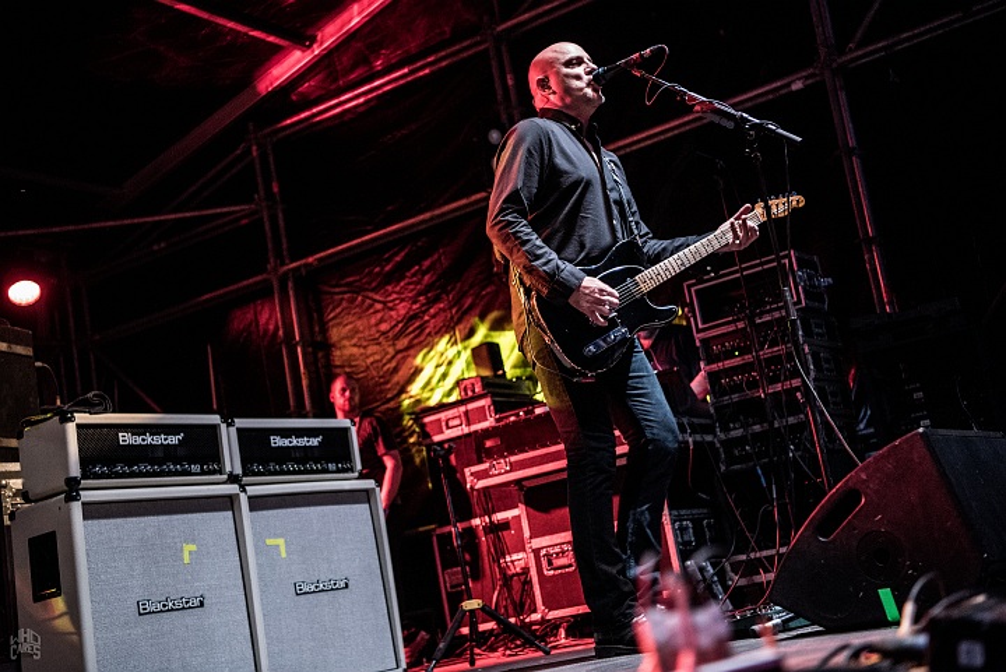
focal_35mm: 52
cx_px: 503
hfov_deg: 38.2
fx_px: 1454
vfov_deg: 26.0
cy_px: 336
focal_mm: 52
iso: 4000
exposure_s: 1/80
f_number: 2.8
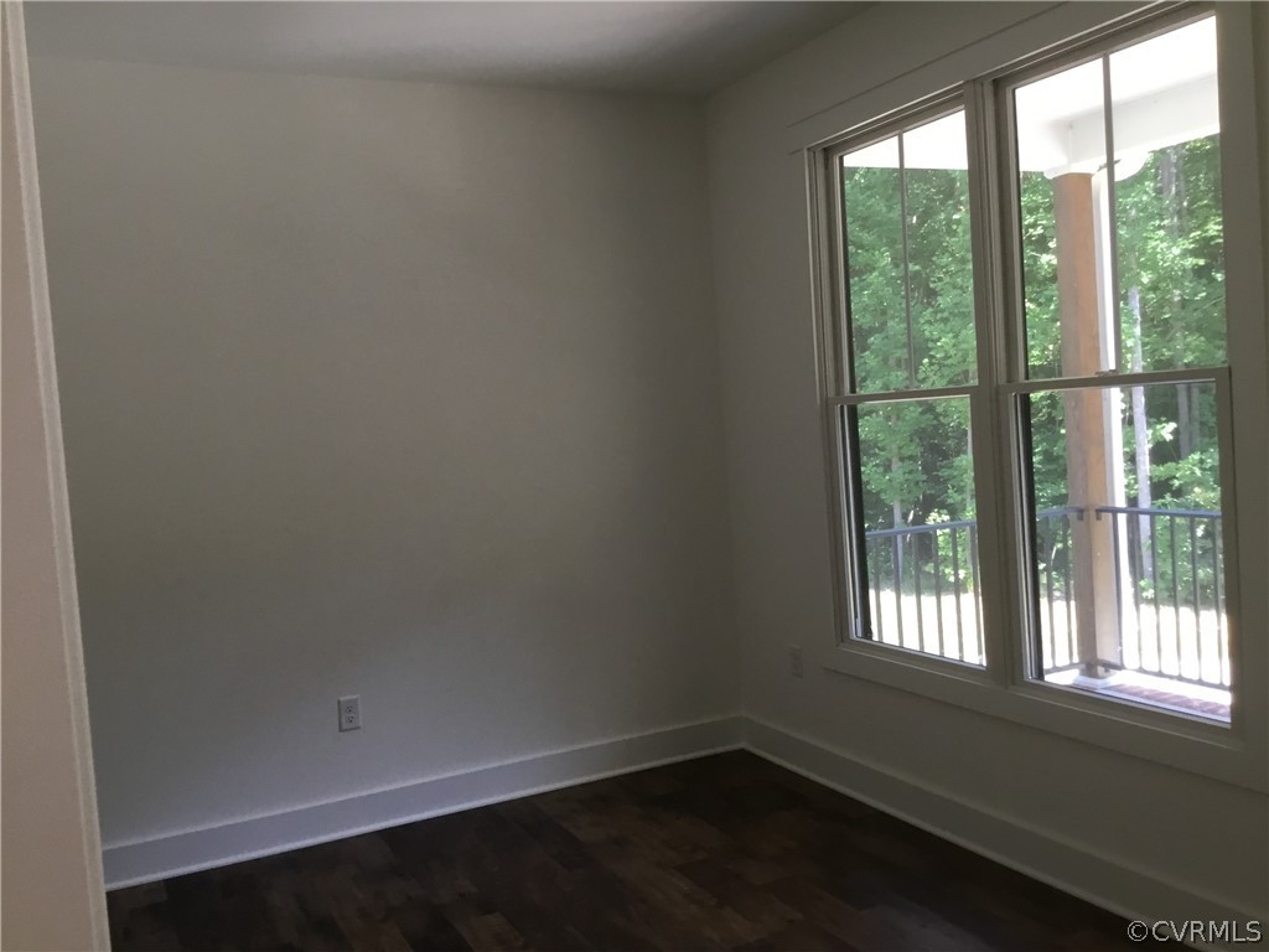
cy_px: 476
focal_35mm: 31
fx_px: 1136
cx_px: 634
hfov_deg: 58.4
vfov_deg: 45.4
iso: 32
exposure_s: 1/30
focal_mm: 3.3
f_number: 2.4
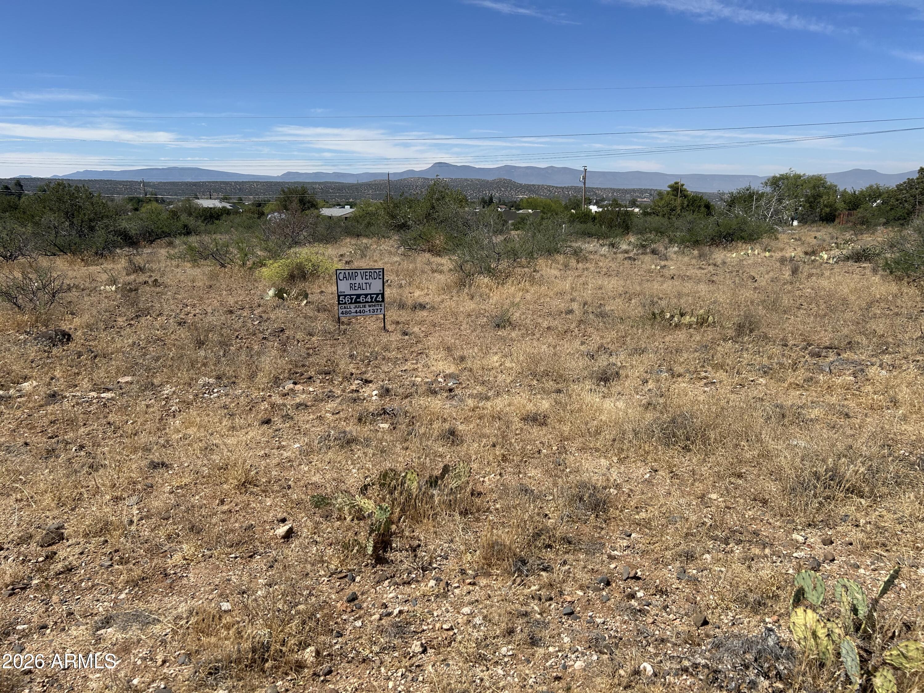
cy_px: 346
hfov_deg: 67.3
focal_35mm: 26
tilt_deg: -12.0
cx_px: 462
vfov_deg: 53.1
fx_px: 694
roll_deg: -0.7
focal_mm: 5.7
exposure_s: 1/5076
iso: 50
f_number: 1.5
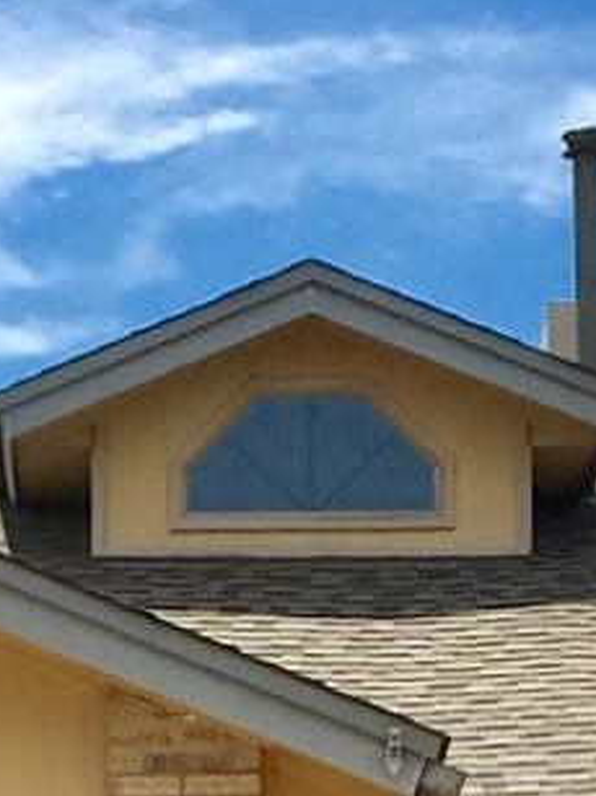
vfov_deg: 10.0
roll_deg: +1.1
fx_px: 4342
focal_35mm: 189
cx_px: 161
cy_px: 1296
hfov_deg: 7.8
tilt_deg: +2.2
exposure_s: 1/2404
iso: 25
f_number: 2.2
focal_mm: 4.15
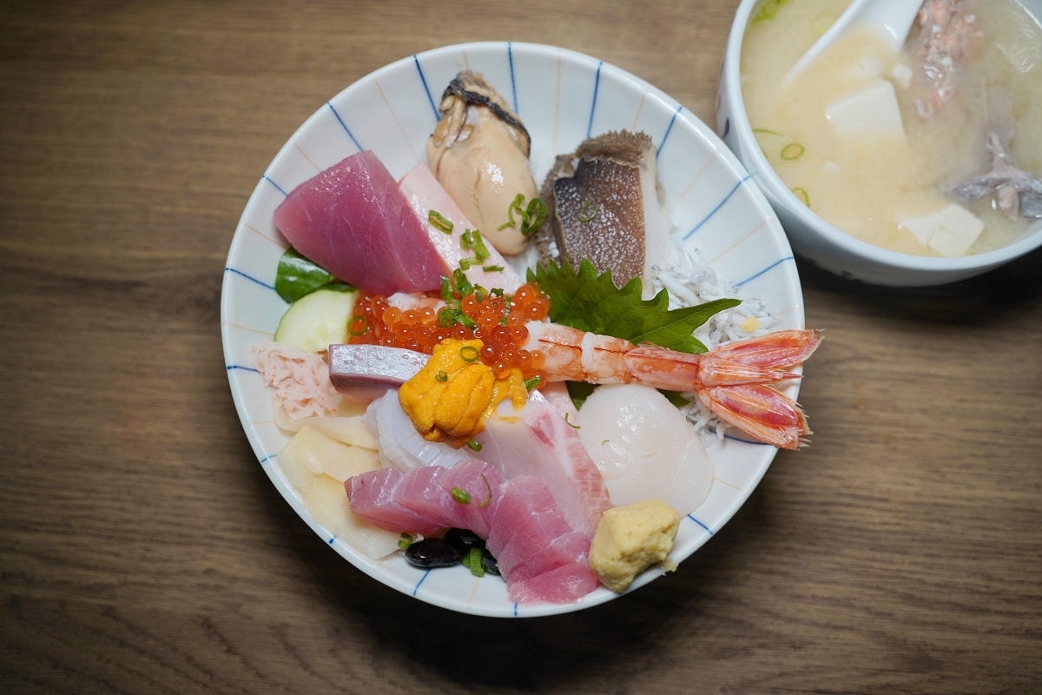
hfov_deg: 65.5
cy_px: 348
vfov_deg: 46.4
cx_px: 521
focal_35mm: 28
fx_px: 810
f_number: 4
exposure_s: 1/60
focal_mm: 28
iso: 125
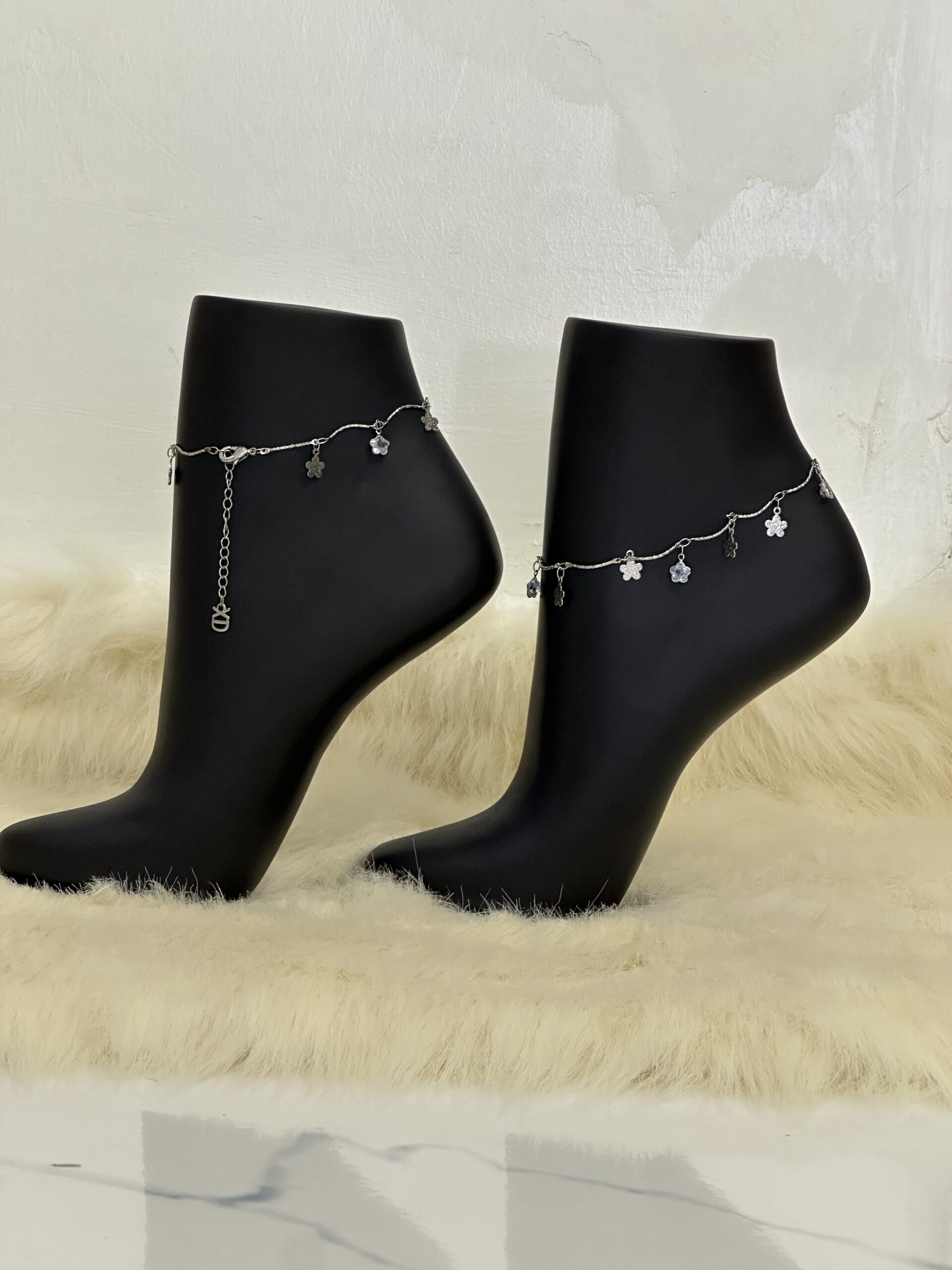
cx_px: 476
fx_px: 2824
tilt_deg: -4.0
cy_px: 635
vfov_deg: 25.3
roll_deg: -3.0
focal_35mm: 77
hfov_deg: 19.1
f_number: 2.8
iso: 250
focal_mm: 9
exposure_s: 1/65
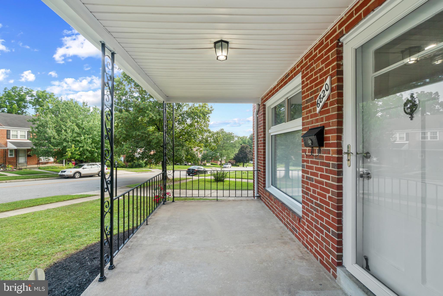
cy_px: 148
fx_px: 185
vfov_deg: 77.3
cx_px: 222
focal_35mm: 15
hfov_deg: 100.4
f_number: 13
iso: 100
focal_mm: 10
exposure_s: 1/10
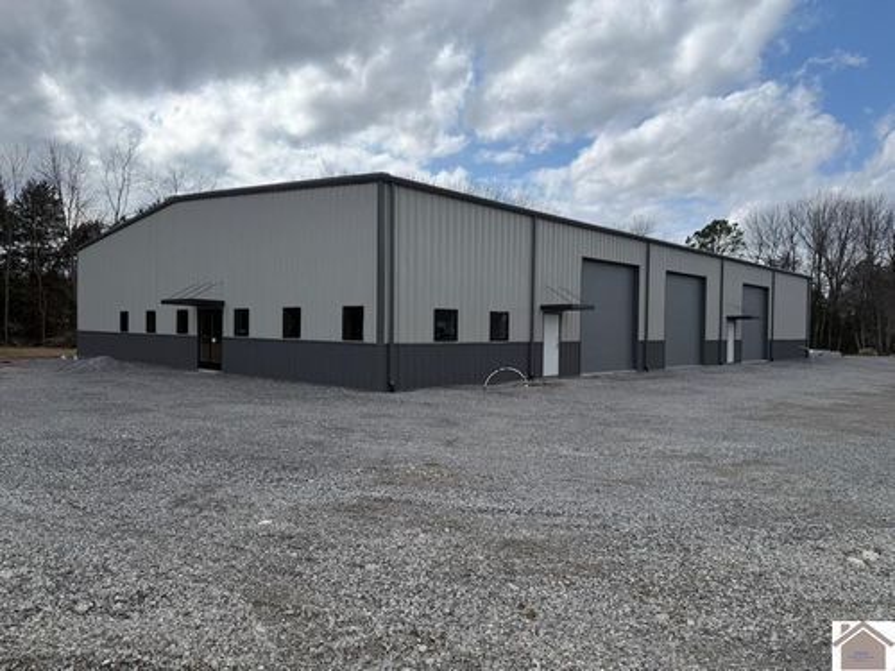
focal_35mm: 24
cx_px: 448
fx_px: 621
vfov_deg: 56.8
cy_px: 336
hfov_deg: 71.6
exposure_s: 1/7353
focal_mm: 6.76
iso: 80
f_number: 1.78
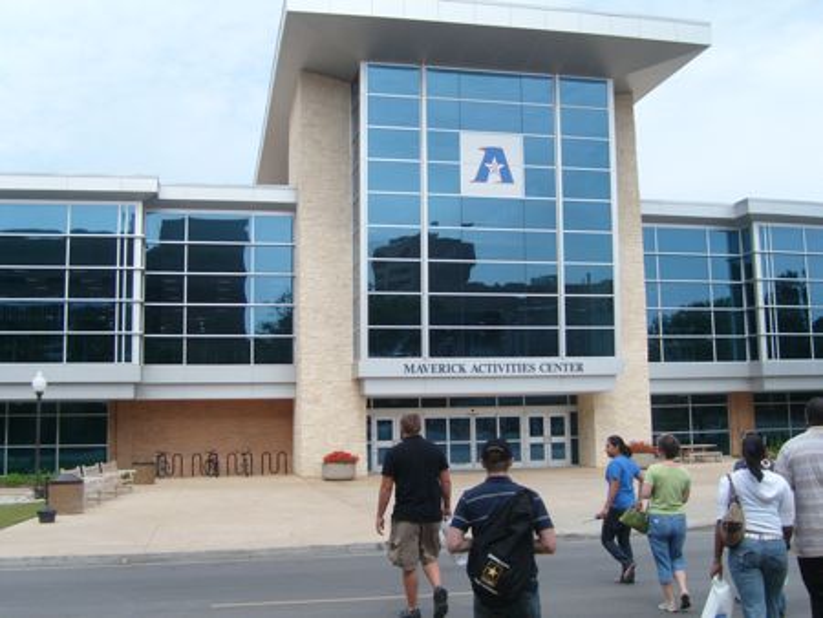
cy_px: 309
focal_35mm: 35
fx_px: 833
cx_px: 412
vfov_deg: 40.7
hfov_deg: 52.6
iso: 80
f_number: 7.1
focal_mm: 5.8
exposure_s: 1/180
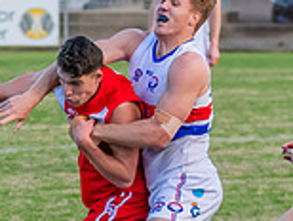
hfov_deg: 2.0
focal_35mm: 982
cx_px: 140
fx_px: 8325
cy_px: 139
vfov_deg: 1.5
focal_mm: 150
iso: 1600
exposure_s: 1/1600
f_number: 5
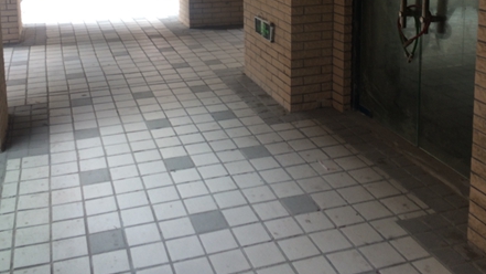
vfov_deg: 26.2
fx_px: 554
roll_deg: +2.6
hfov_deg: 47.4
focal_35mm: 43
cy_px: -3
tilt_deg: -8.1
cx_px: 239
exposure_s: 1/120
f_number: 2.2
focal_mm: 4.15
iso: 32
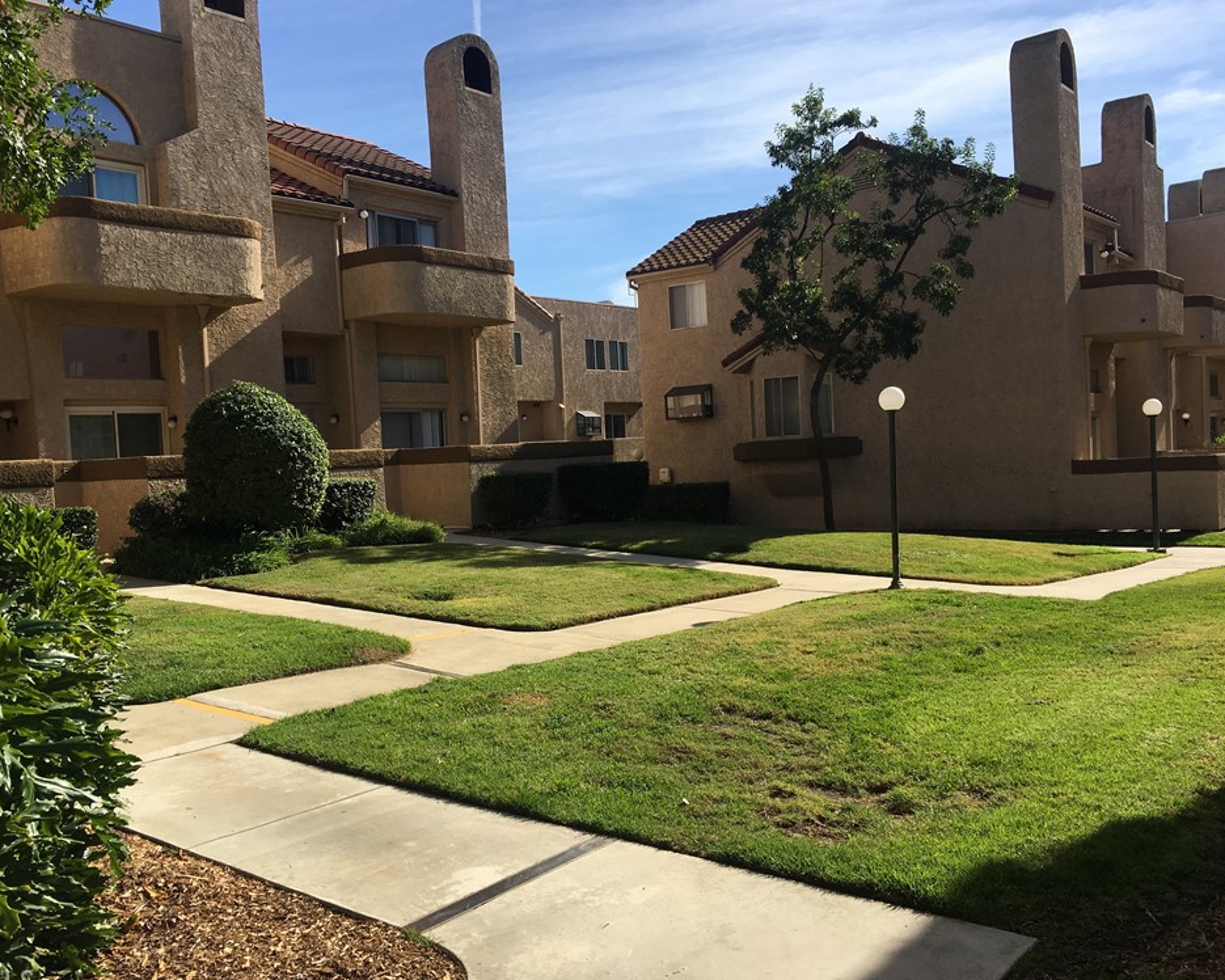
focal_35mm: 31
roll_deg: +3.1
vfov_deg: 47.1
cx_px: 586
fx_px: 1124
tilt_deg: -4.8
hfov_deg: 57.2
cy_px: 498
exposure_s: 1/1538
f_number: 2.2
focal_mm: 4.15
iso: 25
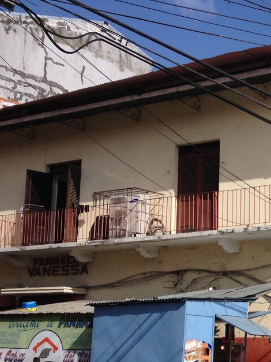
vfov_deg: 28.7
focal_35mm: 67
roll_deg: -0.1
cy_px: 253
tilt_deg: +4.4
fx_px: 700
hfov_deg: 20.3
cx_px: 338
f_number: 2.4
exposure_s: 1/2304
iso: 50
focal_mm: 4.28
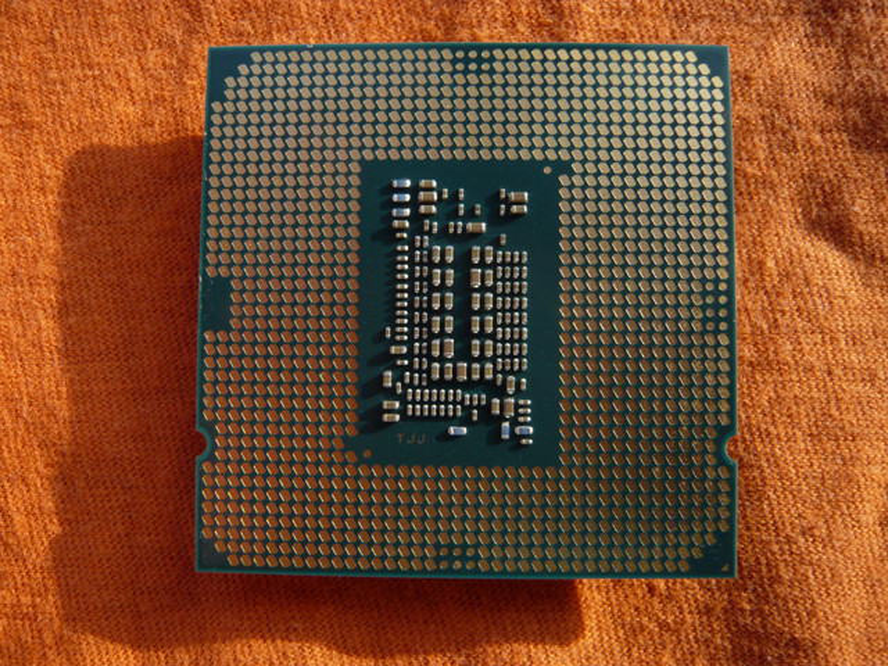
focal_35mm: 28
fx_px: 718
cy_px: 333
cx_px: 444
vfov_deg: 49.7
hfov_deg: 63.4
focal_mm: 4.6
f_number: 2.8
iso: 100
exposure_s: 1/250
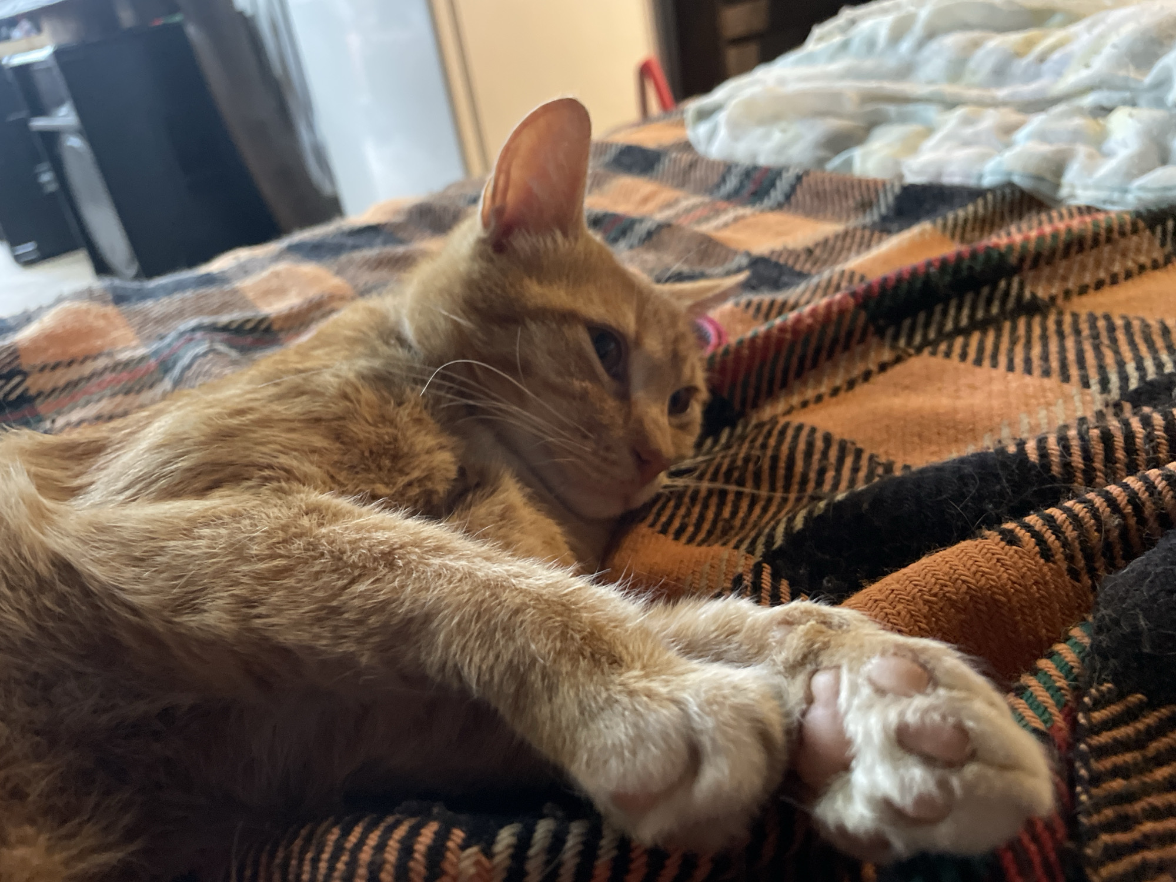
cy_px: 441
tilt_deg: -28.4
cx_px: 588
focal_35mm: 26
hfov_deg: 67.3
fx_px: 883
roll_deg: +10.4
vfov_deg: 53.1
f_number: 1.6
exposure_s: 1/30
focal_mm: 4.2
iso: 640
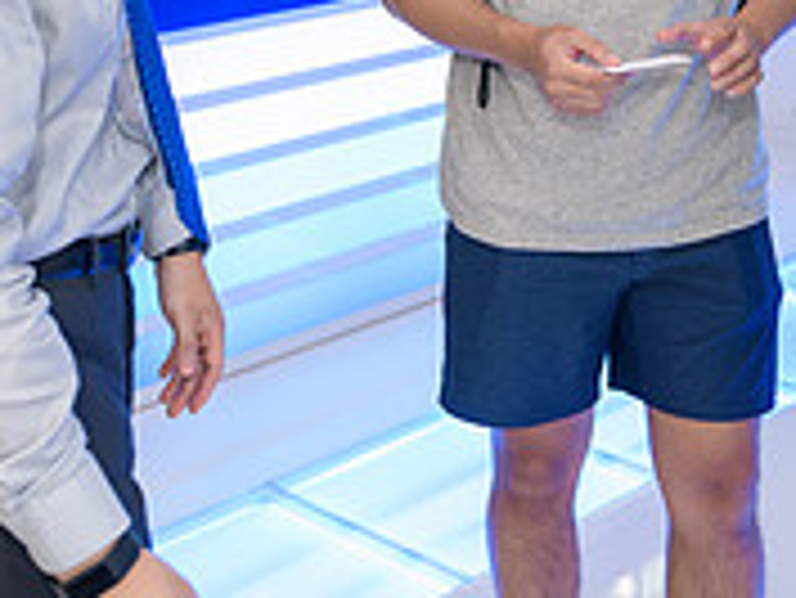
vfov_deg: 16.8
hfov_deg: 23.5
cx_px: 612
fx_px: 1887
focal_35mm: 82
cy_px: -223
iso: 400
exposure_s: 1/200
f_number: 3.2
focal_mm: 26
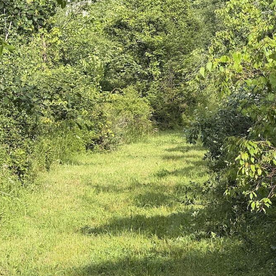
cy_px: 160
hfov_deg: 10.0
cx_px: 156
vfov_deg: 10.0
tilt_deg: -0.3
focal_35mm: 174
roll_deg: -3.1
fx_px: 1570
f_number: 2.8
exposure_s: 1/514
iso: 50
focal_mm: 15.66
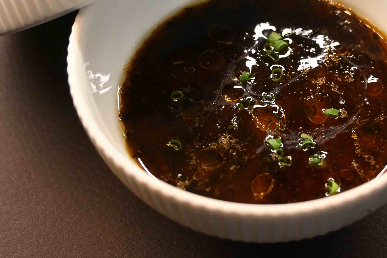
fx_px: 768
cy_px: 19
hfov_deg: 28.0
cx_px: 276
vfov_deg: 18.7
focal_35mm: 71
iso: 1600
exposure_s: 1/80
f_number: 4.2
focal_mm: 24.5
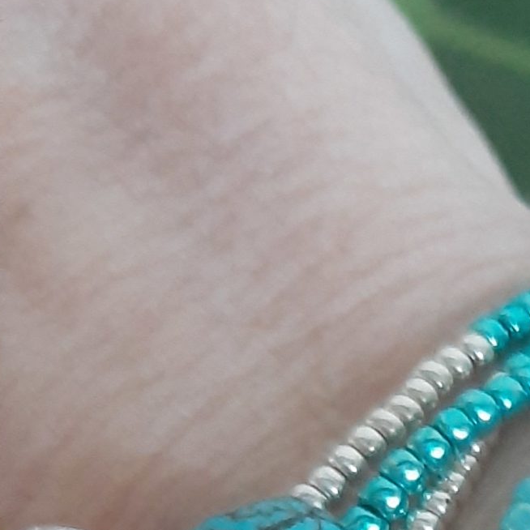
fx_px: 1559
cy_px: 782
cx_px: 771
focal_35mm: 90
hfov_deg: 17.5
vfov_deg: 17.5
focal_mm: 3.93
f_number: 1.7
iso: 1250
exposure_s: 1/10
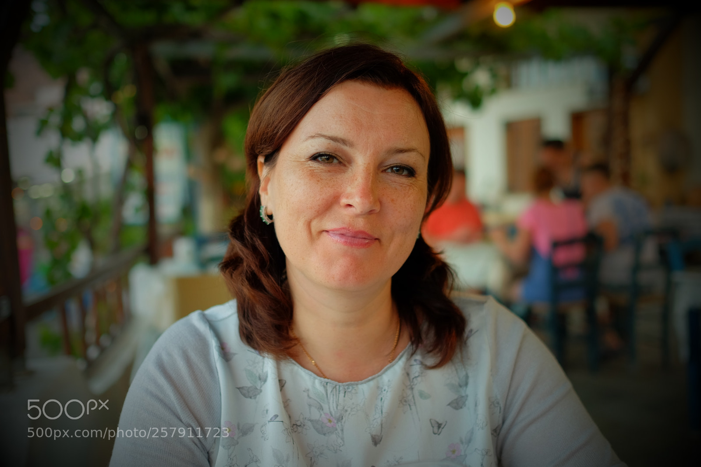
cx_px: 350
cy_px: 234
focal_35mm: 35
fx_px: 682
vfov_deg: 37.9
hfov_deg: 54.4
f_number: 1.4
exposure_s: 1/70
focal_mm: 23
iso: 200
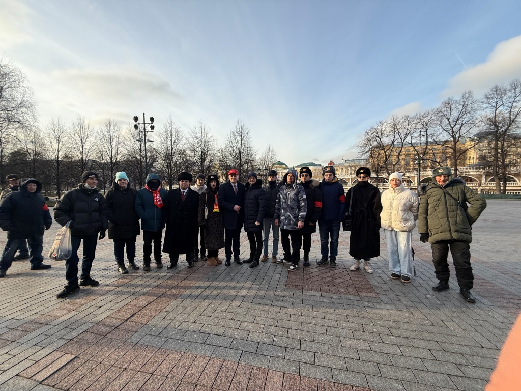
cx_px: 260
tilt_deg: -3.8
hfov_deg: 102.1
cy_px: 196
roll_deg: -0.2
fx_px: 211
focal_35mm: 14
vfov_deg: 85.7
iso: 50
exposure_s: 1/694
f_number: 2.2
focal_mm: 2.22
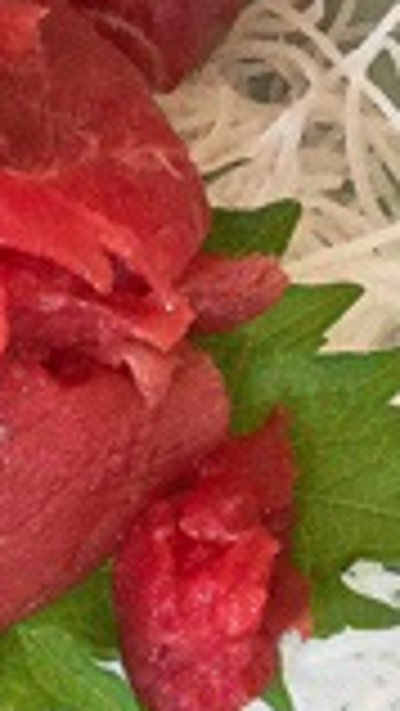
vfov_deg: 15.2
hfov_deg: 8.9
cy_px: -108
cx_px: 283
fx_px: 2580
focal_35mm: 137
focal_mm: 3.3
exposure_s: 1/30
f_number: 2.4
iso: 100
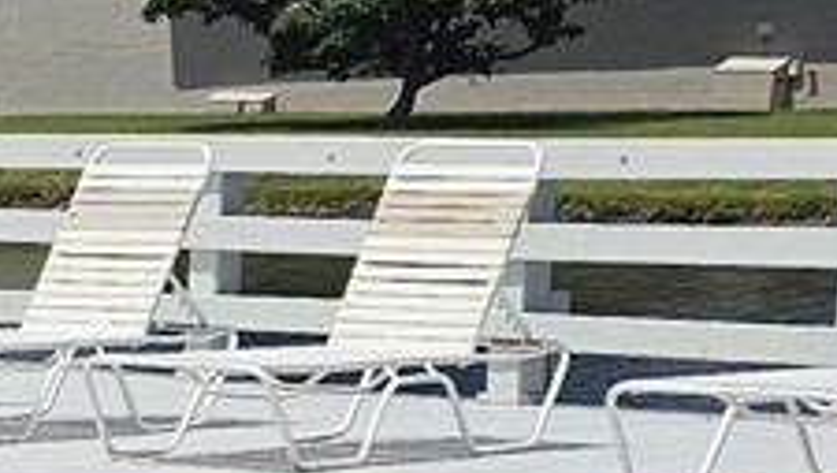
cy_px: 678
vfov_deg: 6.8
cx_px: -1614
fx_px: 3954
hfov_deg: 9.6
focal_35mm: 178
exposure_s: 1/4692
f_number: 1.8
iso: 25
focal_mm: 5.4
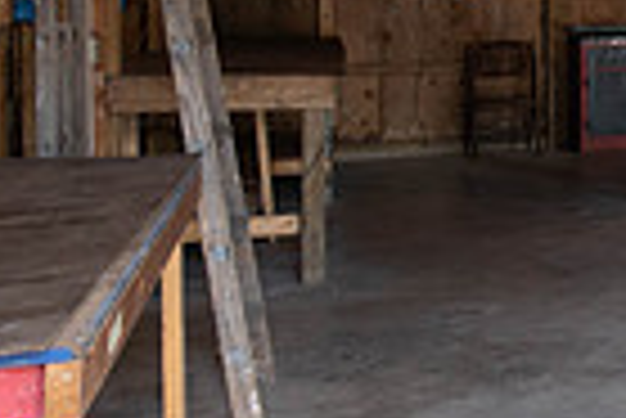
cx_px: 1293
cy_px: 20
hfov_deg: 17.9
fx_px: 1236
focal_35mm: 71
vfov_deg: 18.8
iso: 1250
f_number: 5.6
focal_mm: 17
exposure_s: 1/30
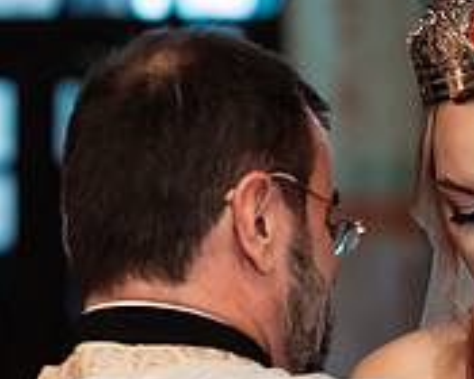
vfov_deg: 5.2
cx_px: 563
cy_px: 391
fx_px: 4166
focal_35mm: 297
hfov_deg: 6.5
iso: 3200
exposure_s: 1/250
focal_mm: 90
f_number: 3.5
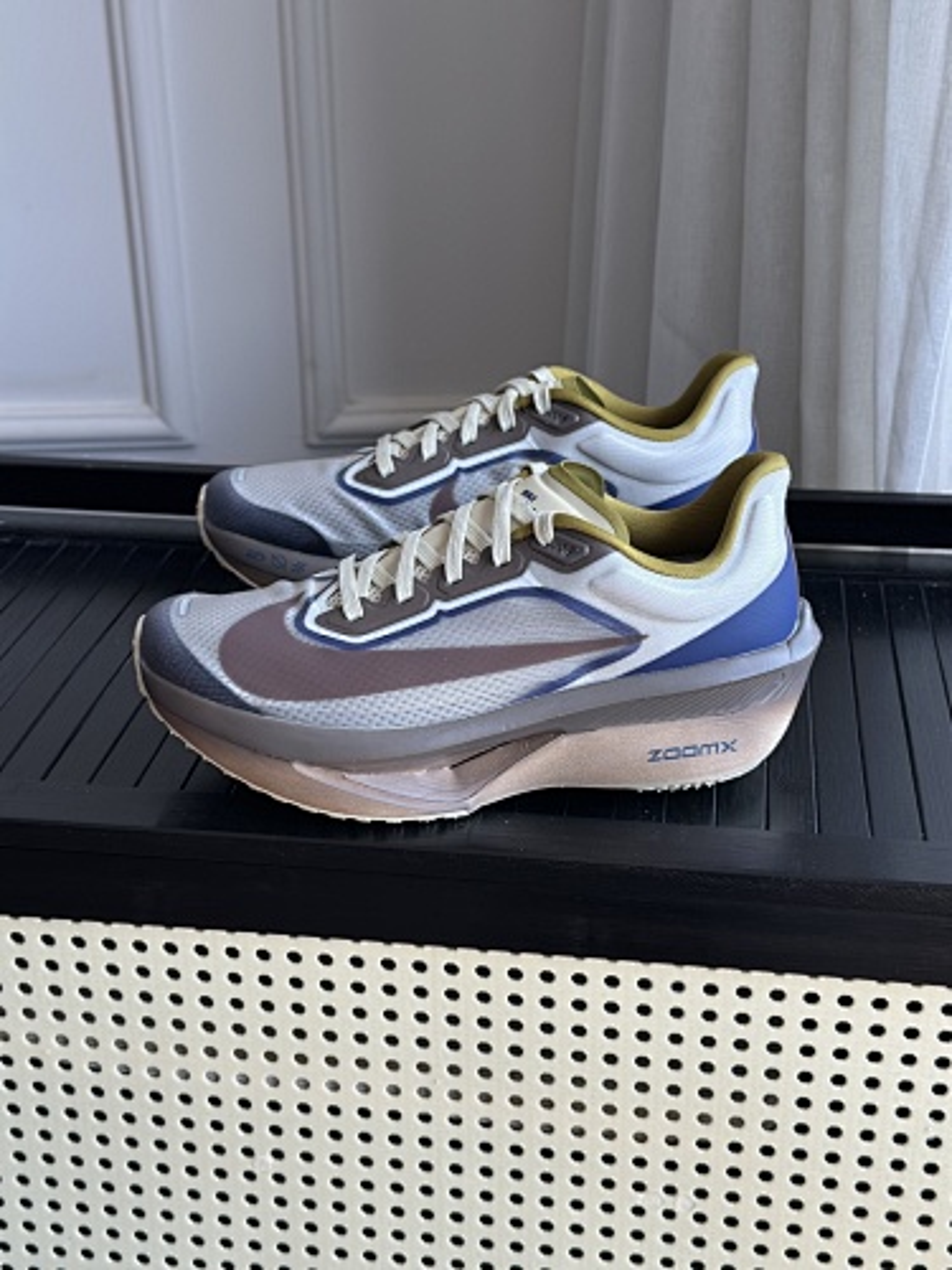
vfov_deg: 39.7
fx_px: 1760
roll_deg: +1.3
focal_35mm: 48
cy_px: 635
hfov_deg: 30.3
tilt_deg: -24.3
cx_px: 476
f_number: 1.78
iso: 64
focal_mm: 6.86
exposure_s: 1/167
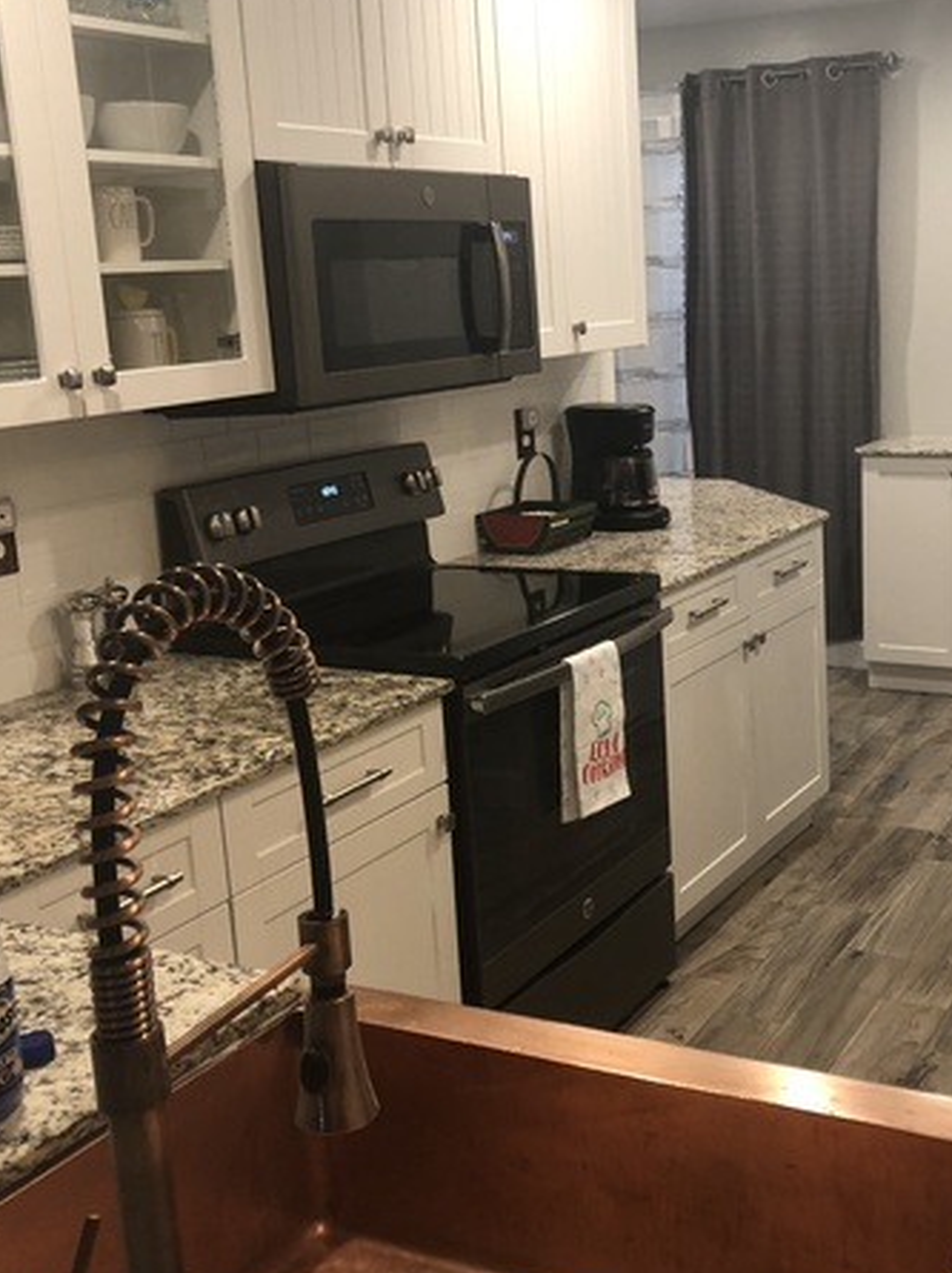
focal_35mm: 42
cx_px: 695
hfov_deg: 33.7
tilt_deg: -13.1
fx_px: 1542
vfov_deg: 44.8
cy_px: 614
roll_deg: +1.9
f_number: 1.8
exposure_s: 1/17
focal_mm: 3.99
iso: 40
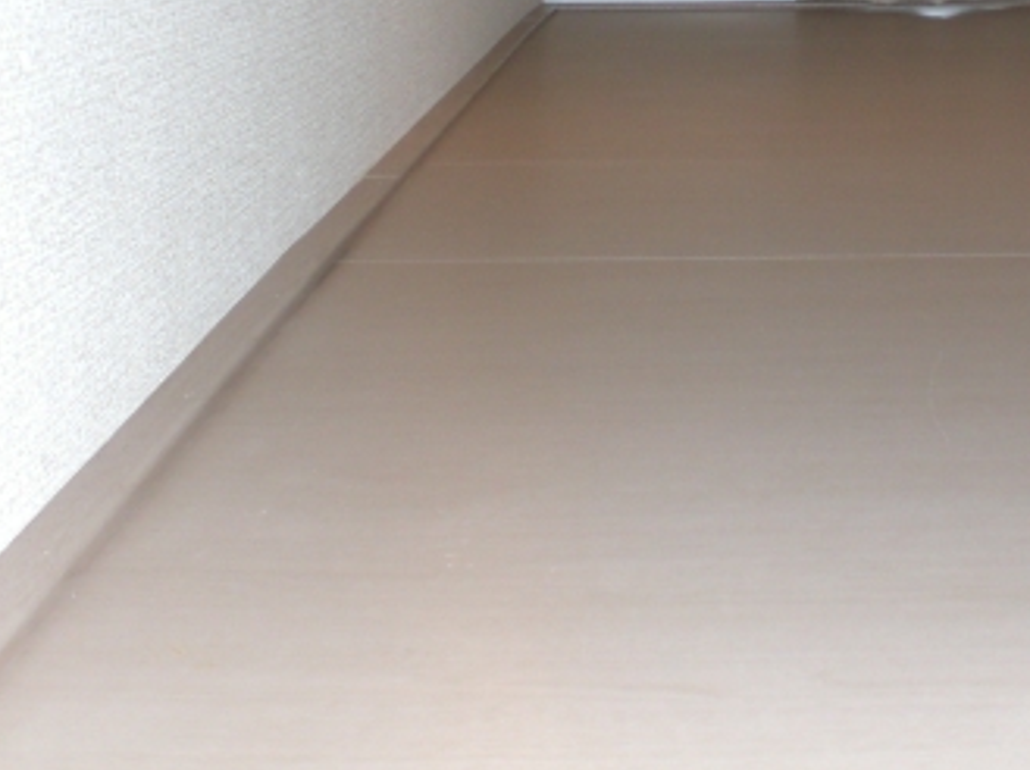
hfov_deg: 26.0
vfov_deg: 19.4
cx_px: 801
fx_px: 2199
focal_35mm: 74
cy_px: 31
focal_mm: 6.3
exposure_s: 1/60
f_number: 3.1
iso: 100
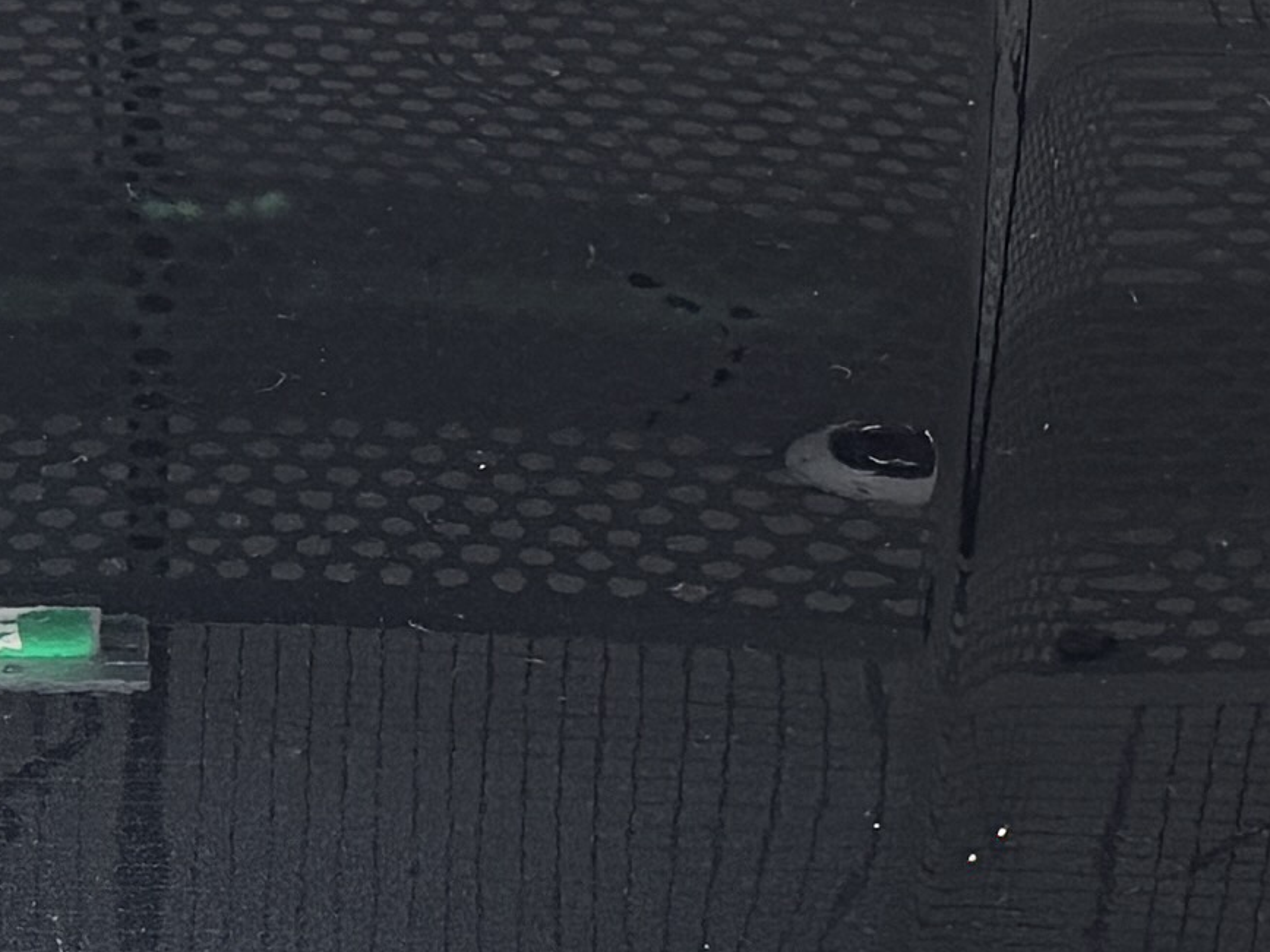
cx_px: 42
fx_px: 6274
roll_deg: -0.6
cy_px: 785
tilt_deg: -19.6
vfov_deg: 8.7
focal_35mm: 171
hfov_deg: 11.5
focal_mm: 5.96
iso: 250
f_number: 1.6
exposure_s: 1/55
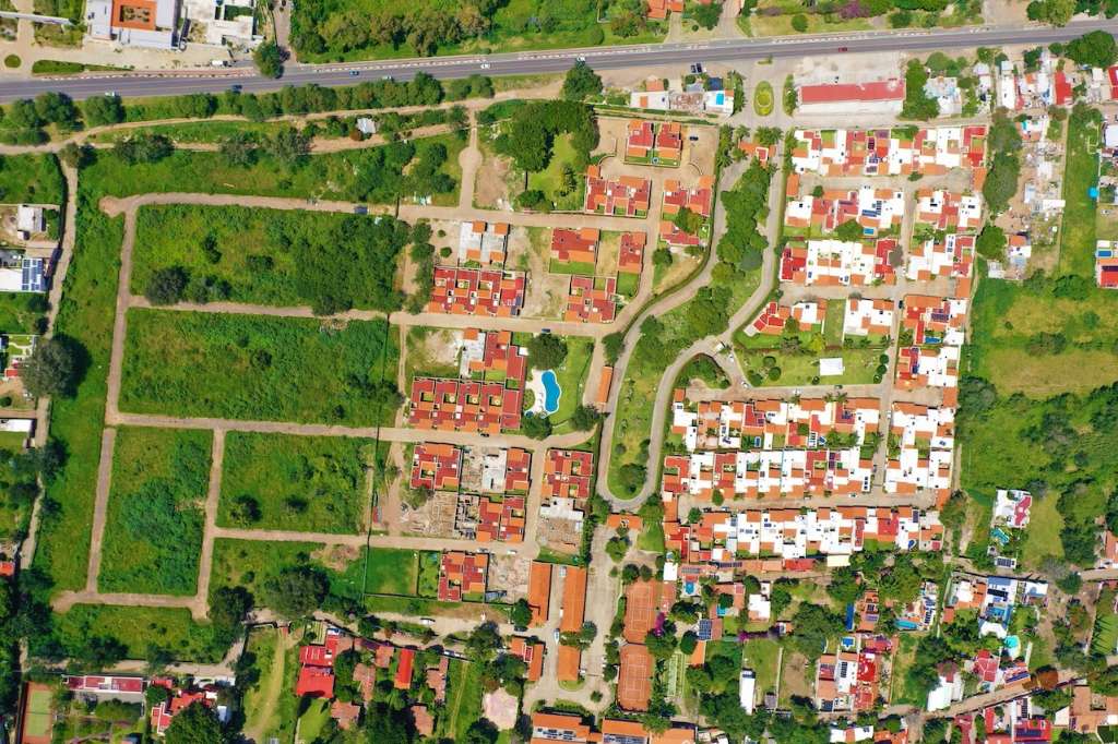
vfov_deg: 46.4
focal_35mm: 28
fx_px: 869
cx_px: 559
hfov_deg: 65.5
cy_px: 372
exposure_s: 1/640
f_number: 5
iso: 100
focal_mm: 10.26
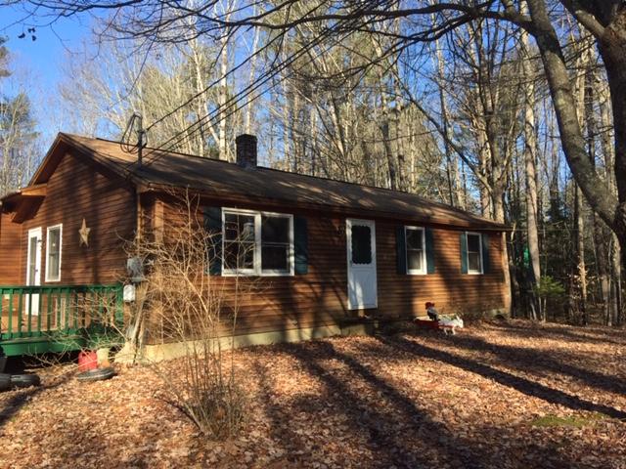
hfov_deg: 61.7
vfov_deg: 48.2
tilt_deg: +7.4
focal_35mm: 29
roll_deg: +0.4
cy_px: 234
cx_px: 313
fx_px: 524
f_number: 2.2
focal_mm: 4.15
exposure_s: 1/527
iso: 32
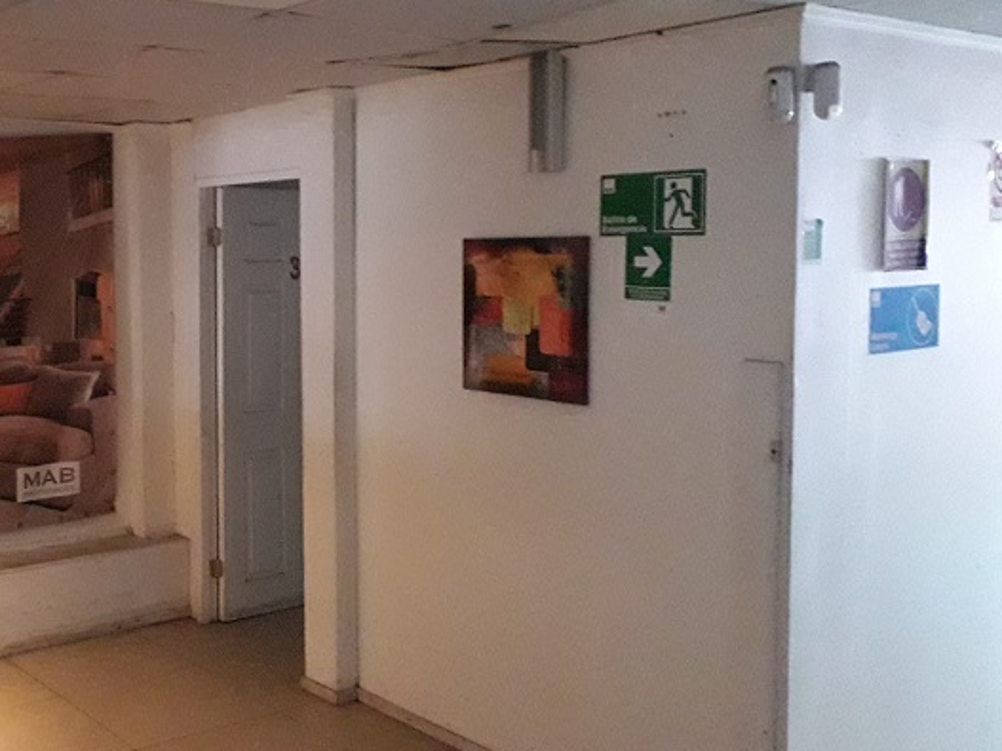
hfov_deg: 44.2
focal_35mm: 41
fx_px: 1187
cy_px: 333
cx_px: 243
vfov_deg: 35.1
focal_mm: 3.6
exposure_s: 1/17
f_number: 1.9
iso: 800
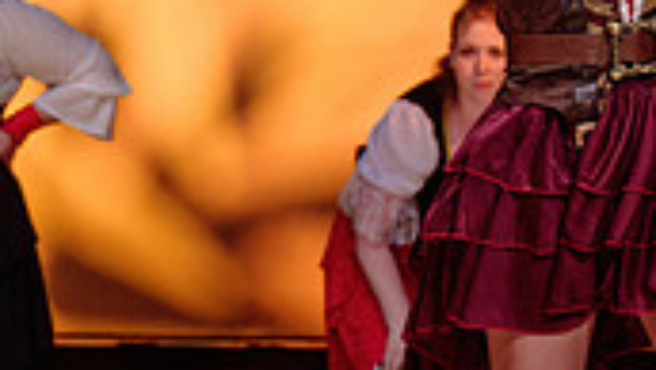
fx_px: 4038
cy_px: 230
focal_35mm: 232
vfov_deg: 5.2
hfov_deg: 9.3
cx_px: 202
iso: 1600
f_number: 2.8
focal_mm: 60
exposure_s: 1/250
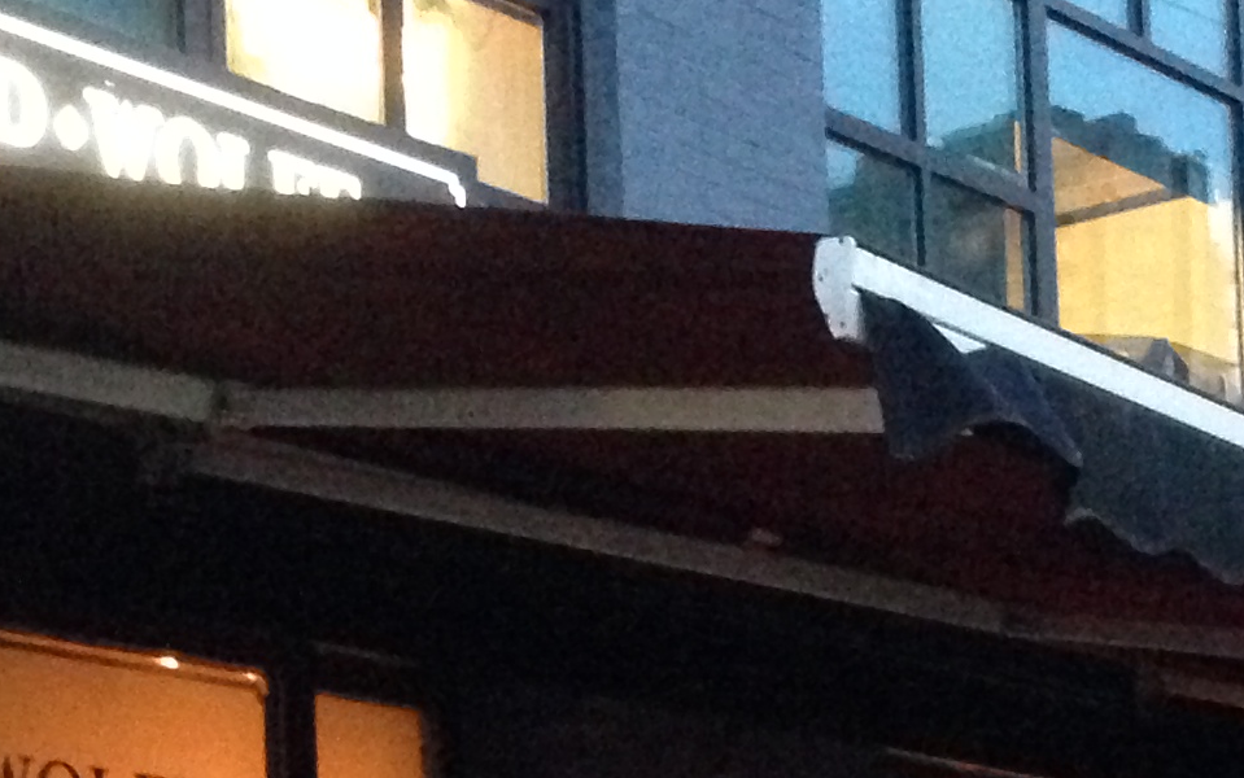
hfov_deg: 17.5
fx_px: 4036
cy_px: 1017
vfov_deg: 10.8
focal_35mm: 119
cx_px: 691
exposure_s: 1/15
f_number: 2.4
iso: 800
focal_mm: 4.12
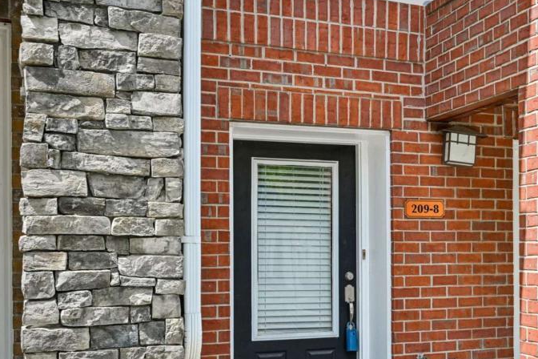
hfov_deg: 36.8
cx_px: 472
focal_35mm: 51
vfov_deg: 26.3
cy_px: 249
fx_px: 761
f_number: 8
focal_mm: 28.5
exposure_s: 1/160
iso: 100
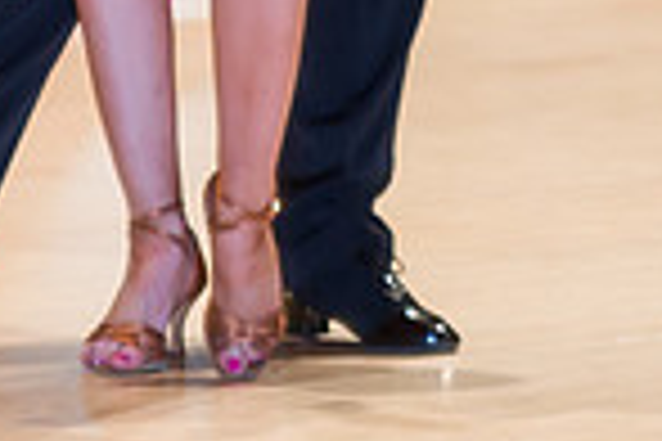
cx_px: 271
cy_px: -631
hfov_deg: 4.3
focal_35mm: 484
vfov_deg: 2.8
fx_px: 8900
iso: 400
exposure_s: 1/250
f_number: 2.8
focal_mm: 70
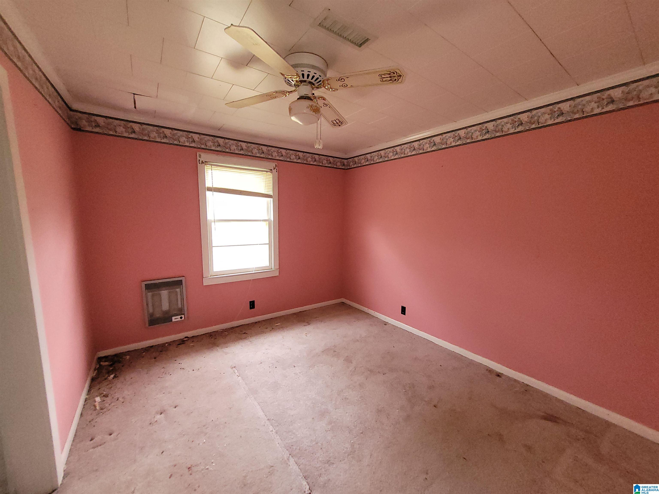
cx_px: 330
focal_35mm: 13
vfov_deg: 89.9
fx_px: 247
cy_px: 247
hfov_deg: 106.2
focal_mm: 1.74
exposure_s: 1/60
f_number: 2.2
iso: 320
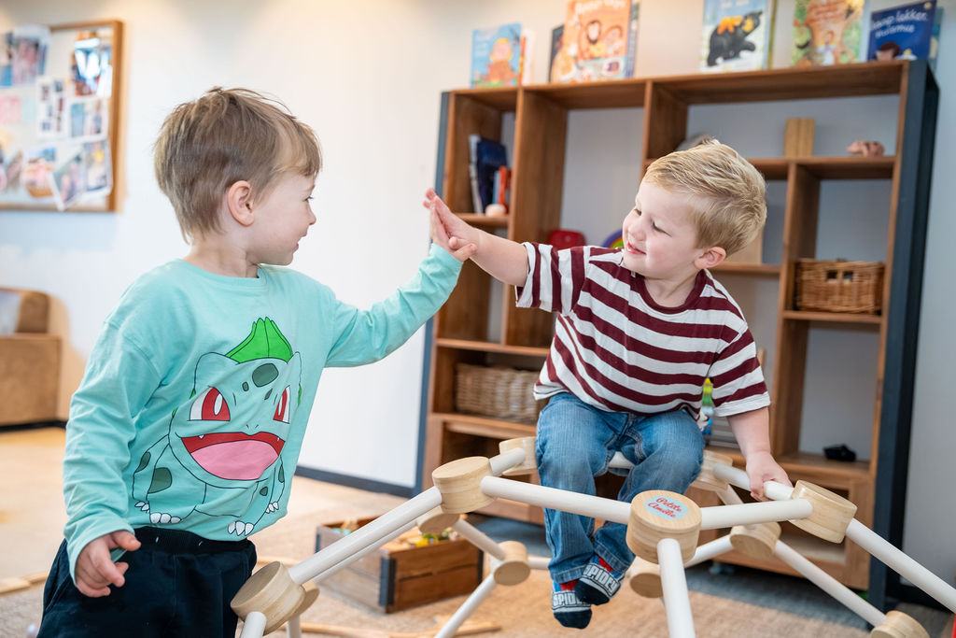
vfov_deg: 36.9
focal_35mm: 36
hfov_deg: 53.1
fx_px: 956
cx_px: 478
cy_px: 319
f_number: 2.8
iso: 4000
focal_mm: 36
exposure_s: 1/250
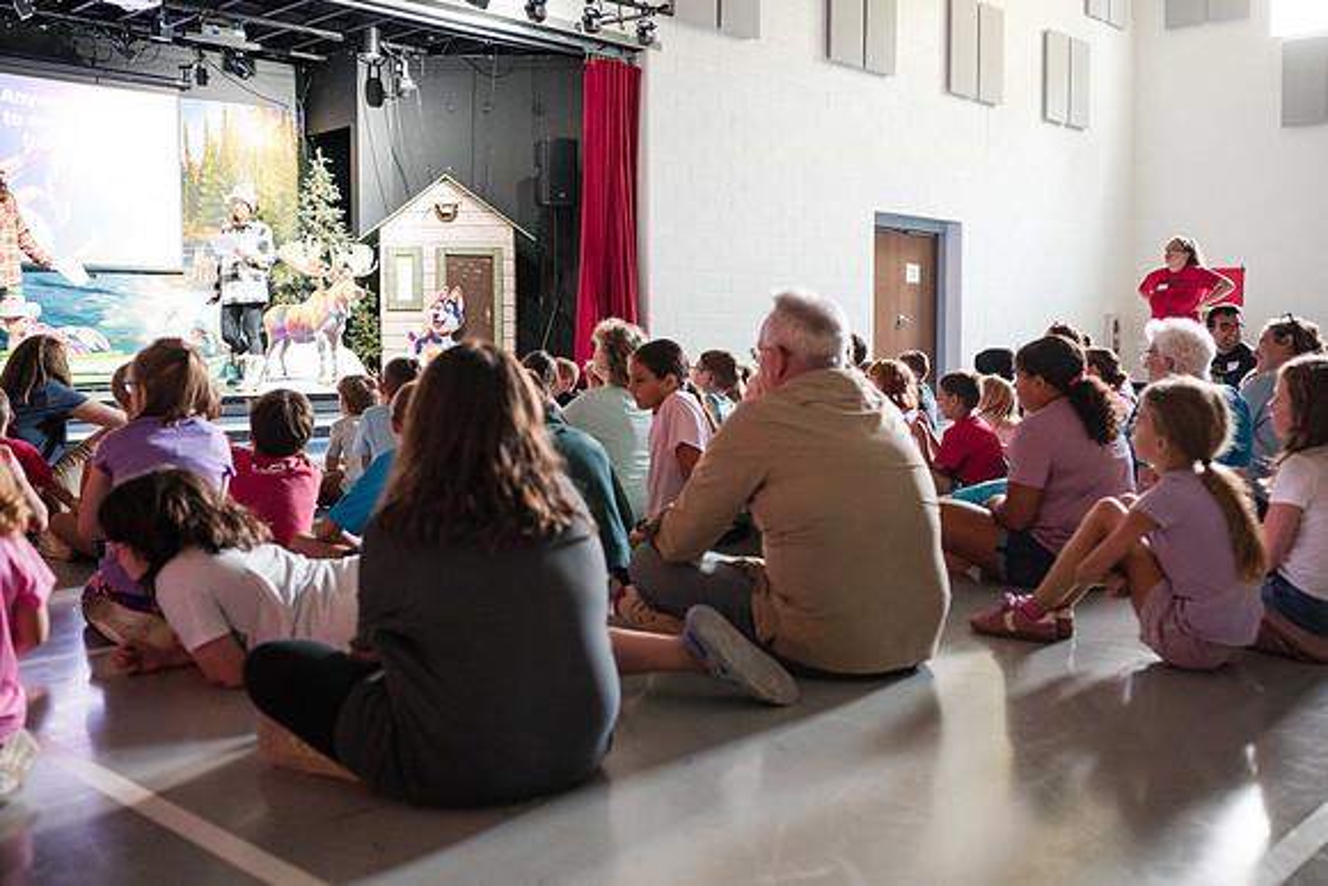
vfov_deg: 36.4
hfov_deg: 52.5
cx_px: 664
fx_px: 1346
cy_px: 435
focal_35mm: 36
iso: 3200
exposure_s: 1/80
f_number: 2.8
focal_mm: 35
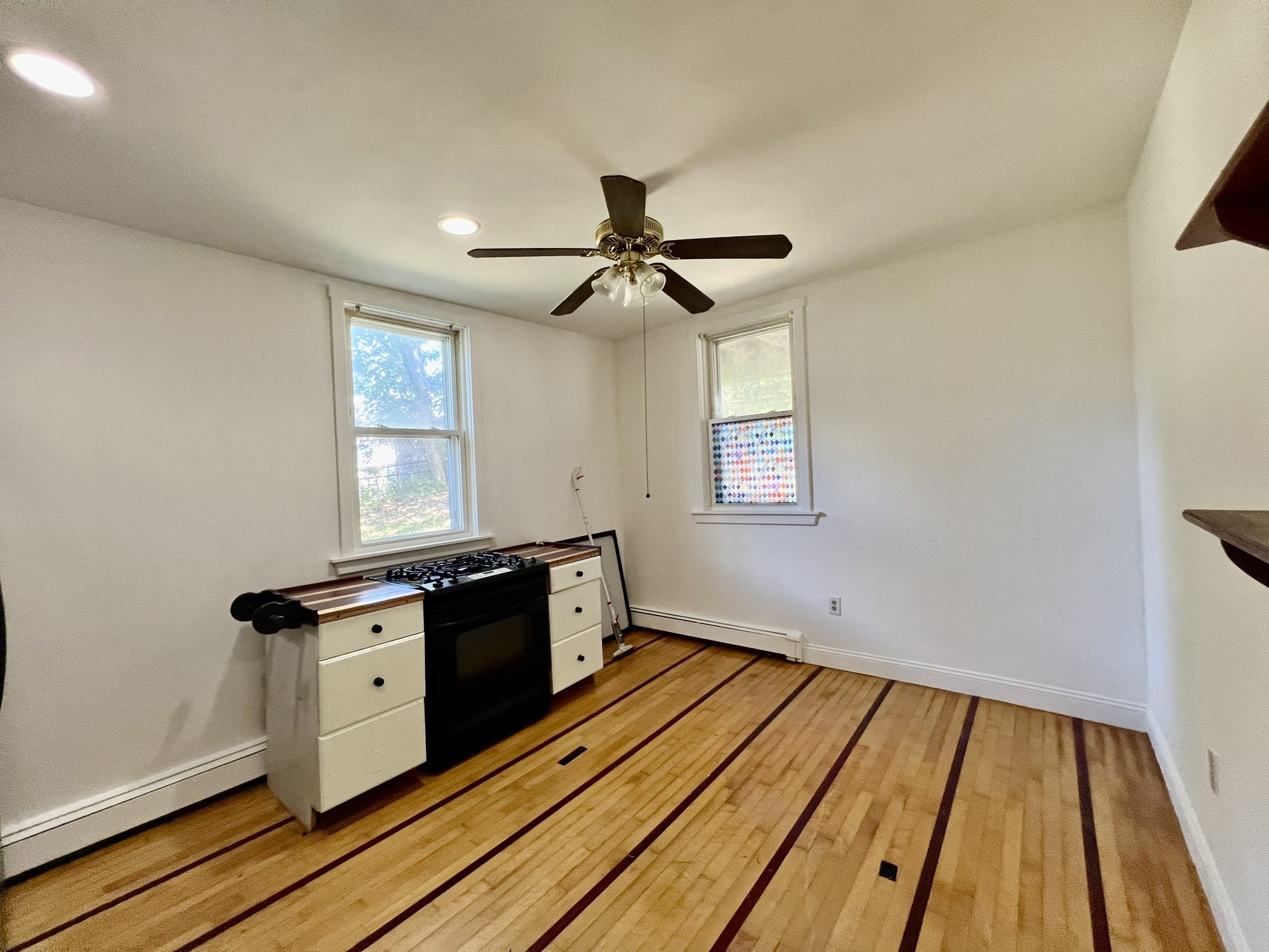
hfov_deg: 106.2
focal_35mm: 13
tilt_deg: +1.9
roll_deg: +2.1
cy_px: 476
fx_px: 477
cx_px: 634
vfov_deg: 89.9
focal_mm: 1.57
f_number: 1.8
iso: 200
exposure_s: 1/60
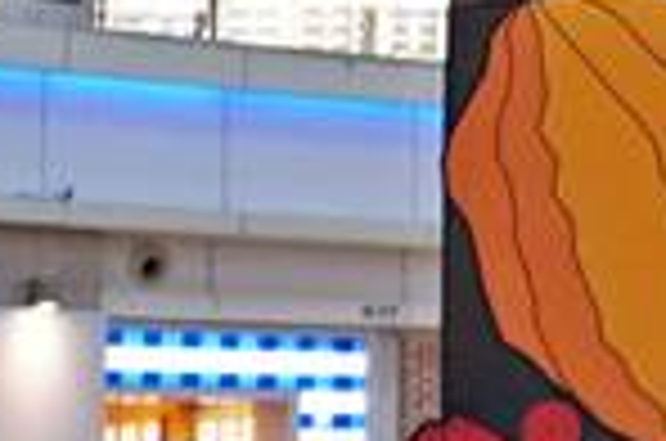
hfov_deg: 9.4
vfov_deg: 7.5
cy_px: 259
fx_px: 3378
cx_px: 1822
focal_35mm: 183
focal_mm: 18
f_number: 4
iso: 1600
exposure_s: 1/160
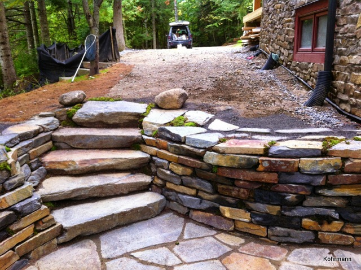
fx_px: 364
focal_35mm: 35
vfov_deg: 40.6
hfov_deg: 52.7
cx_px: 180
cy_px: 135
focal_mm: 3.85
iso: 100
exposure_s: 1/25
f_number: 2.8
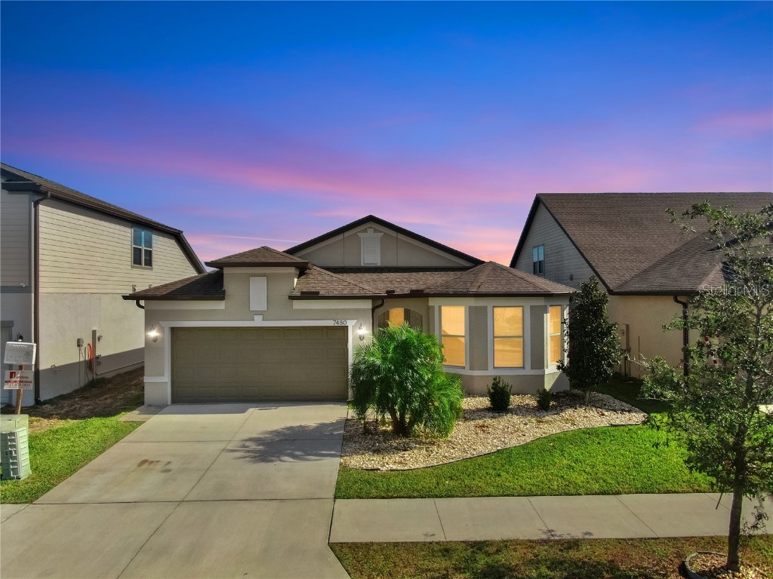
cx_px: 386
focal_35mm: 24
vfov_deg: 56.8
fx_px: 536
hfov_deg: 71.6
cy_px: 290
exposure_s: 1/2000
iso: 110
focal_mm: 4.39
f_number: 2.8
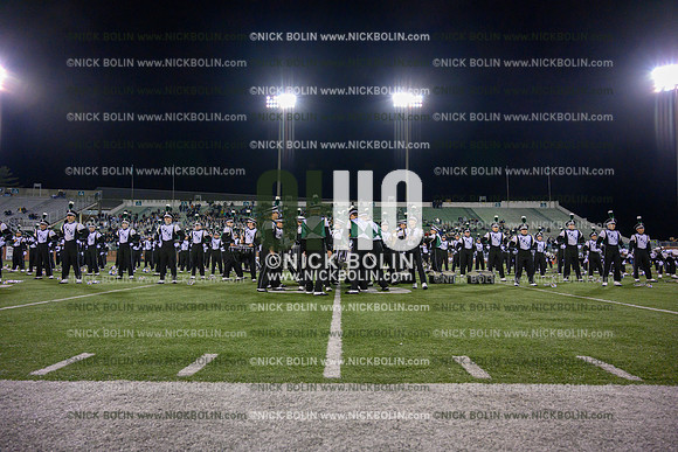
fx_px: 452
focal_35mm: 24
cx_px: 339
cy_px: 226
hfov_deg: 73.7
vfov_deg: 53.2
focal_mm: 24
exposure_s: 1/1000
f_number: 4
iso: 5000
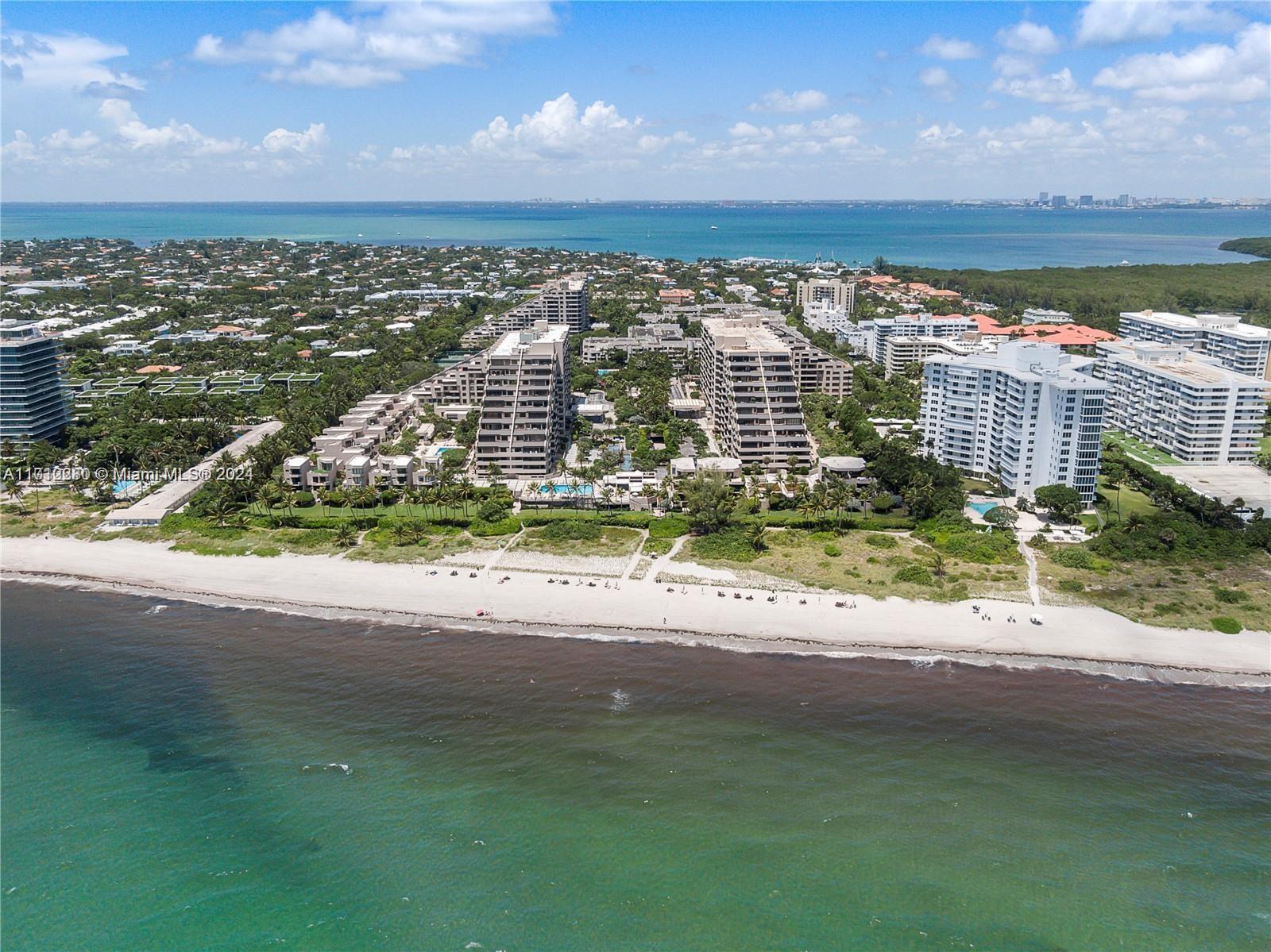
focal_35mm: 28
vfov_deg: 49.7
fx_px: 1028
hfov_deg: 63.5
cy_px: 476
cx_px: 636
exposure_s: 1/1600
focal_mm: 4.89
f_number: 3
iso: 100
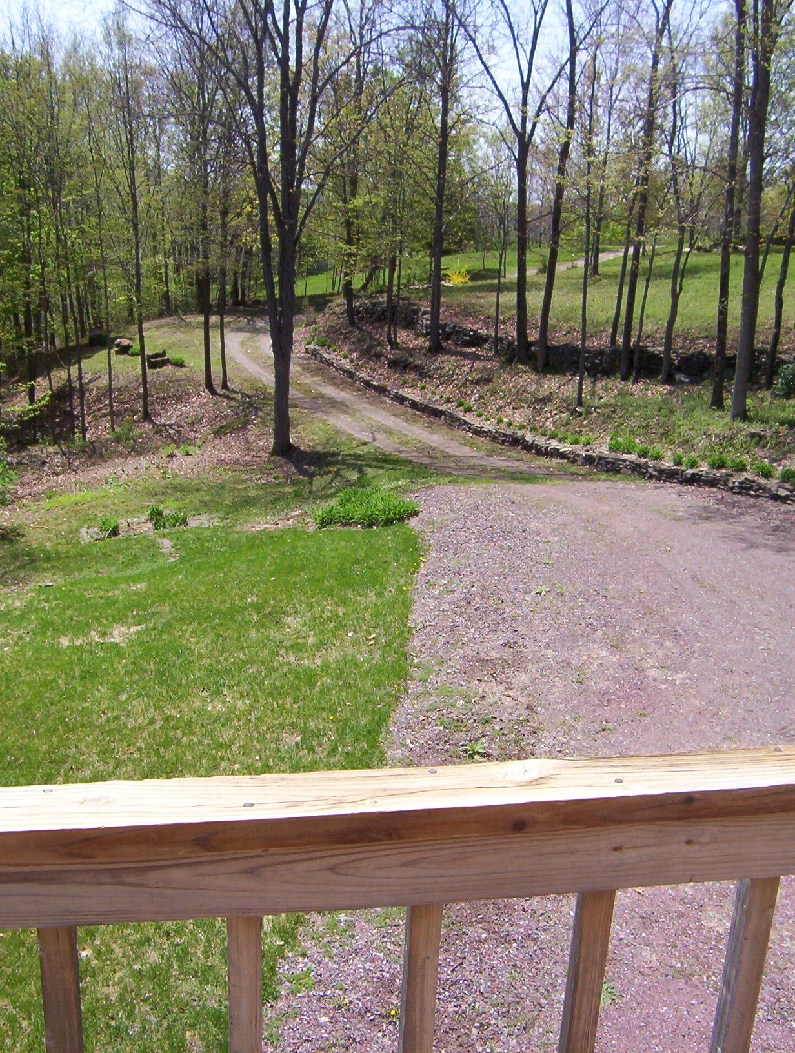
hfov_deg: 39.8
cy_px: 526
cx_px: 398
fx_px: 1098
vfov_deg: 51.2
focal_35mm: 36
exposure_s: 1/465
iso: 100
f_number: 5.24
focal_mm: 5.54
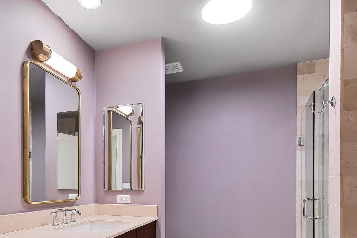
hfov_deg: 69.8
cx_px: 123
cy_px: 182
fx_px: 248
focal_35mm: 25
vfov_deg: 49.0
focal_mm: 10
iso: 200
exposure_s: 1/4
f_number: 8
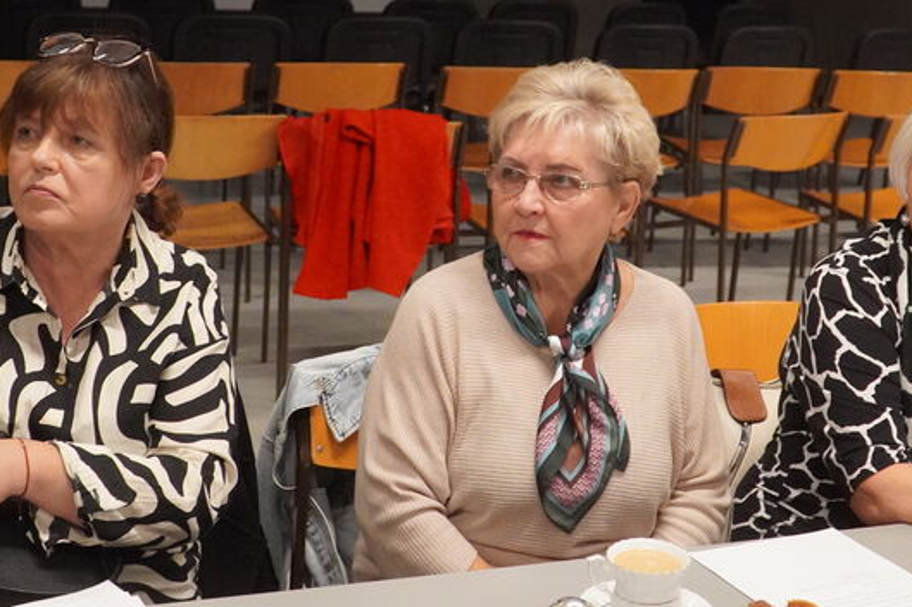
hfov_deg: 35.2
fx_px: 1437
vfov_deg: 23.8
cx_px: 493
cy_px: 211
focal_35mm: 57
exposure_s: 1/160
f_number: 4
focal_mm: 25
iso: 6400
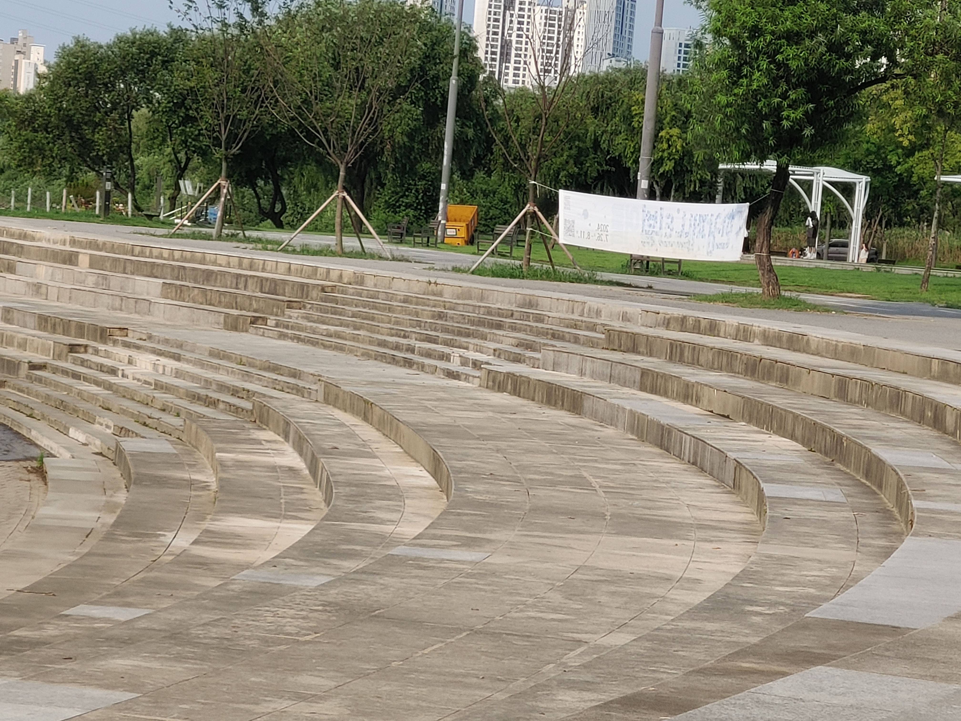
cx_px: 480
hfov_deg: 16.8
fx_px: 3248
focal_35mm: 117
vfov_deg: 12.7
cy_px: 360
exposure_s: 1/629
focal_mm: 5.88
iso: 50
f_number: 2.4
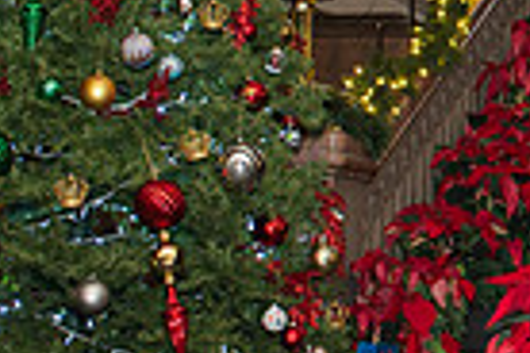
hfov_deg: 11.5
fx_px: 2385
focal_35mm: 162
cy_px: 46
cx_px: 1052
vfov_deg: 8.4
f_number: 3.5
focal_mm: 35
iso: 1000
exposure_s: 1/200
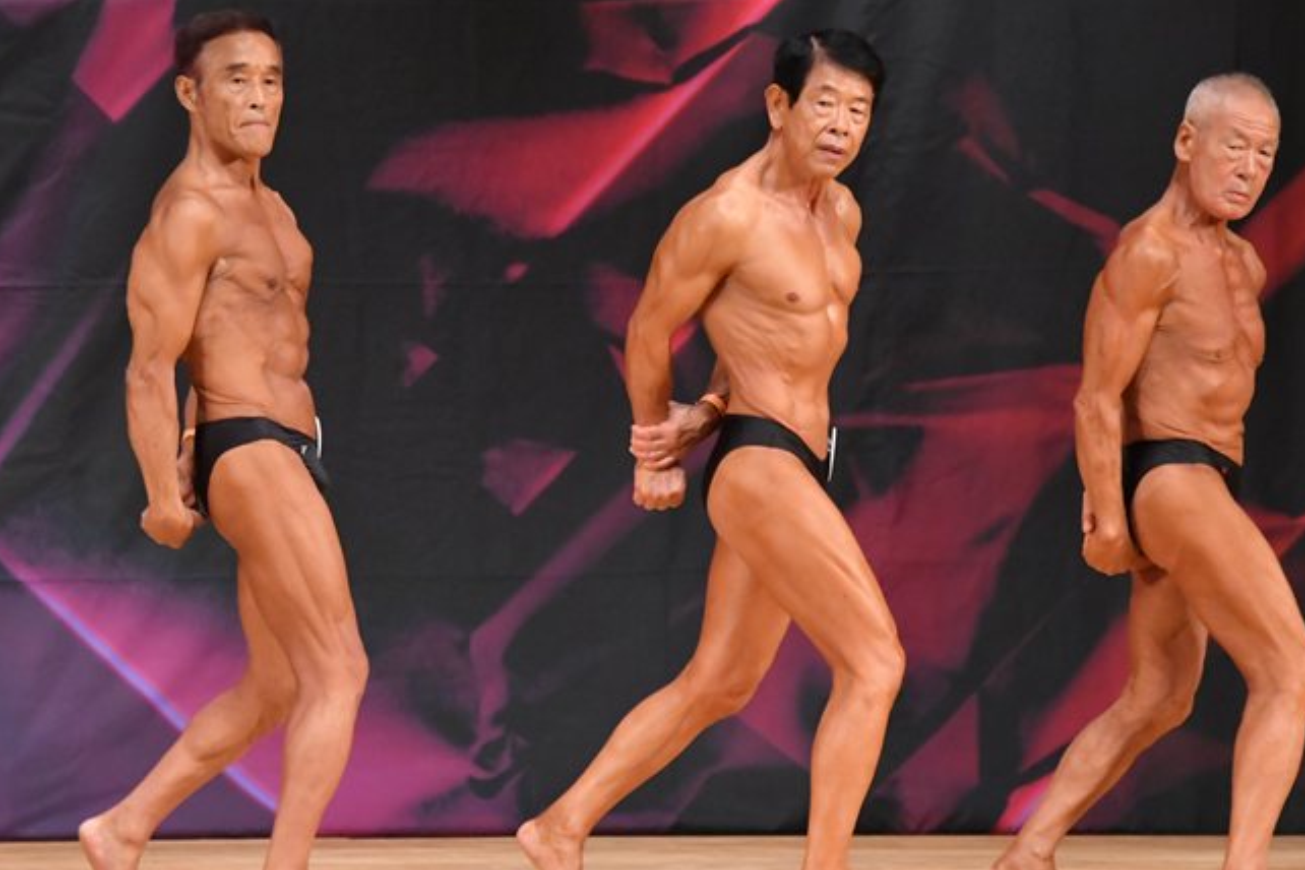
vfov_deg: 3.8
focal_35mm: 362
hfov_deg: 5.7
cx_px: 574
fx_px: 13121
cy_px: 423
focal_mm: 200
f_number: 5.6
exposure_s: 1/400
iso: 6400
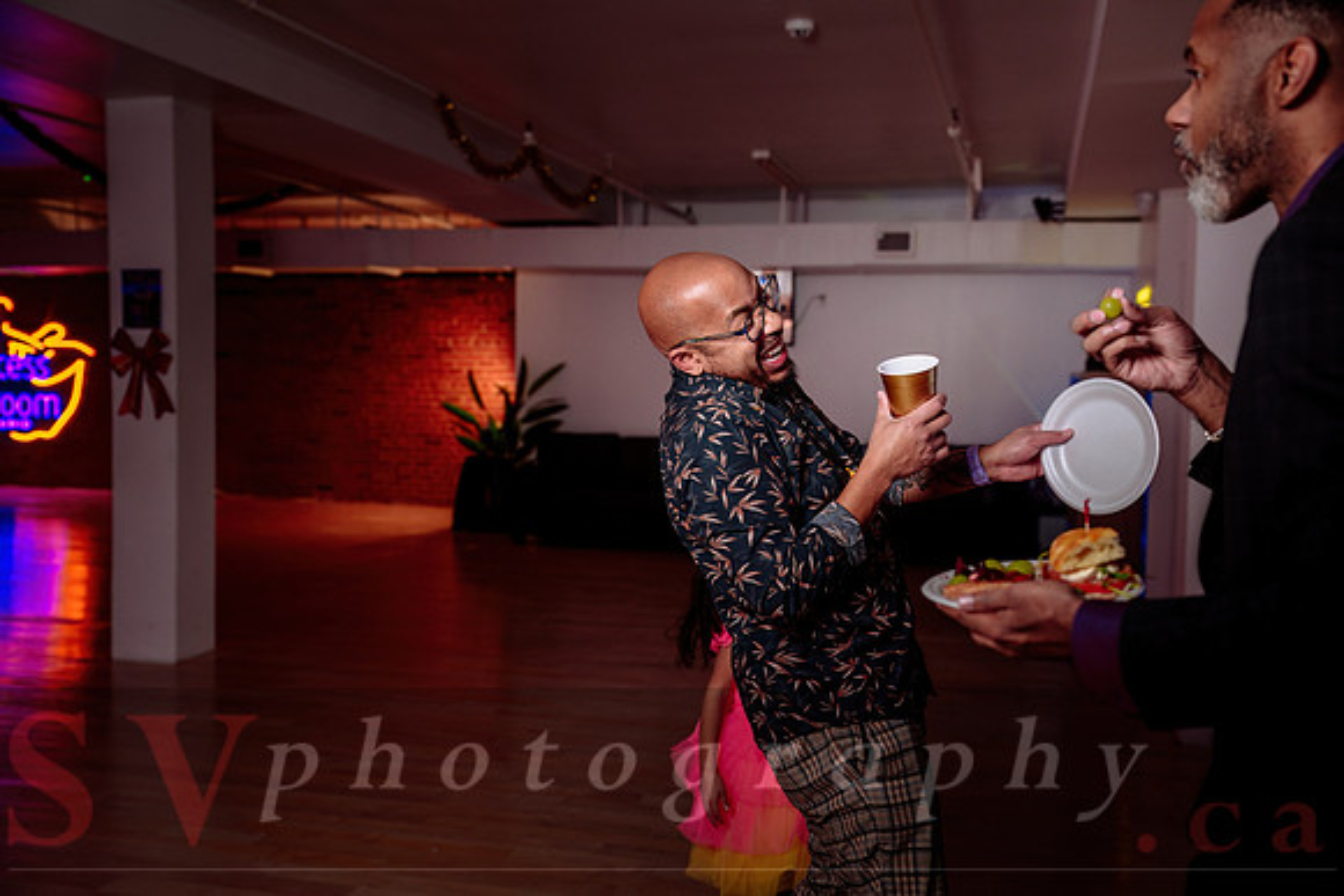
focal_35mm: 35
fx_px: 1320
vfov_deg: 37.5
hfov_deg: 54.0
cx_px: 672
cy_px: 448
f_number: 2.8
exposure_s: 1/100
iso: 500
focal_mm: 35
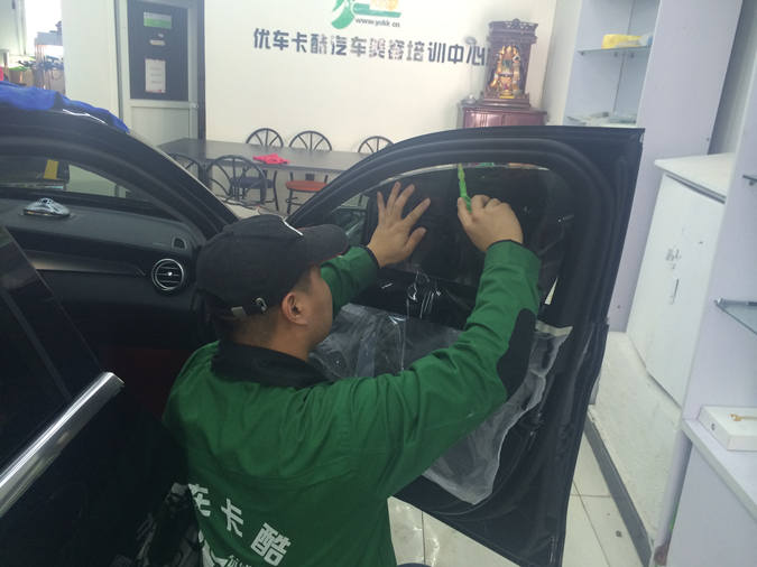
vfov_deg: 46.8
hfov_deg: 60.0
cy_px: 284
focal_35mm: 30
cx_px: 378
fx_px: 656
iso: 50
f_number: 2.2
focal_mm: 4.12
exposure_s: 1/33
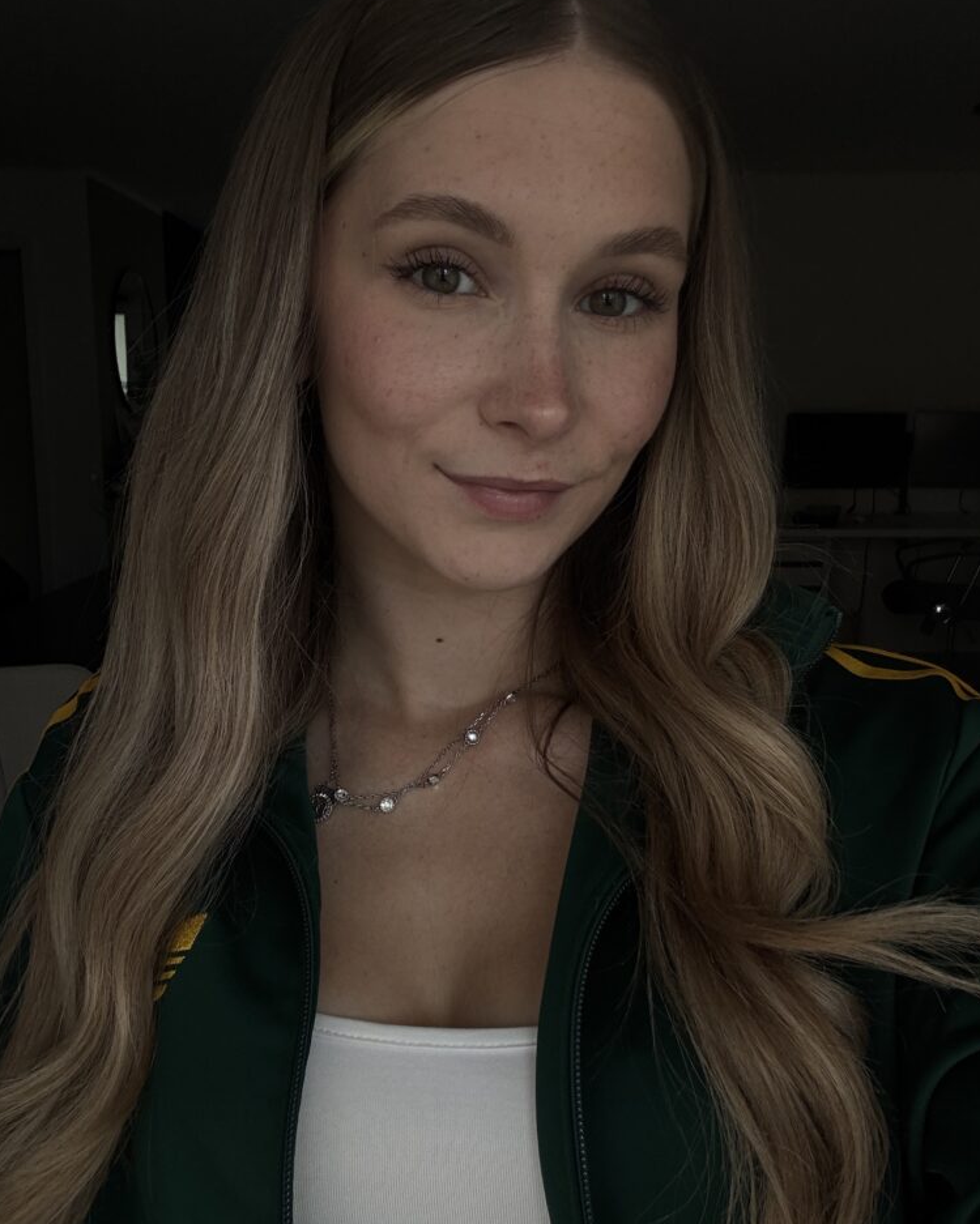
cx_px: 497
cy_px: 587
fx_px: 1160
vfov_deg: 55.6
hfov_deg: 45.8
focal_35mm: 32
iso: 40
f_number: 1.9
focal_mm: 2.69
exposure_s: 1/121
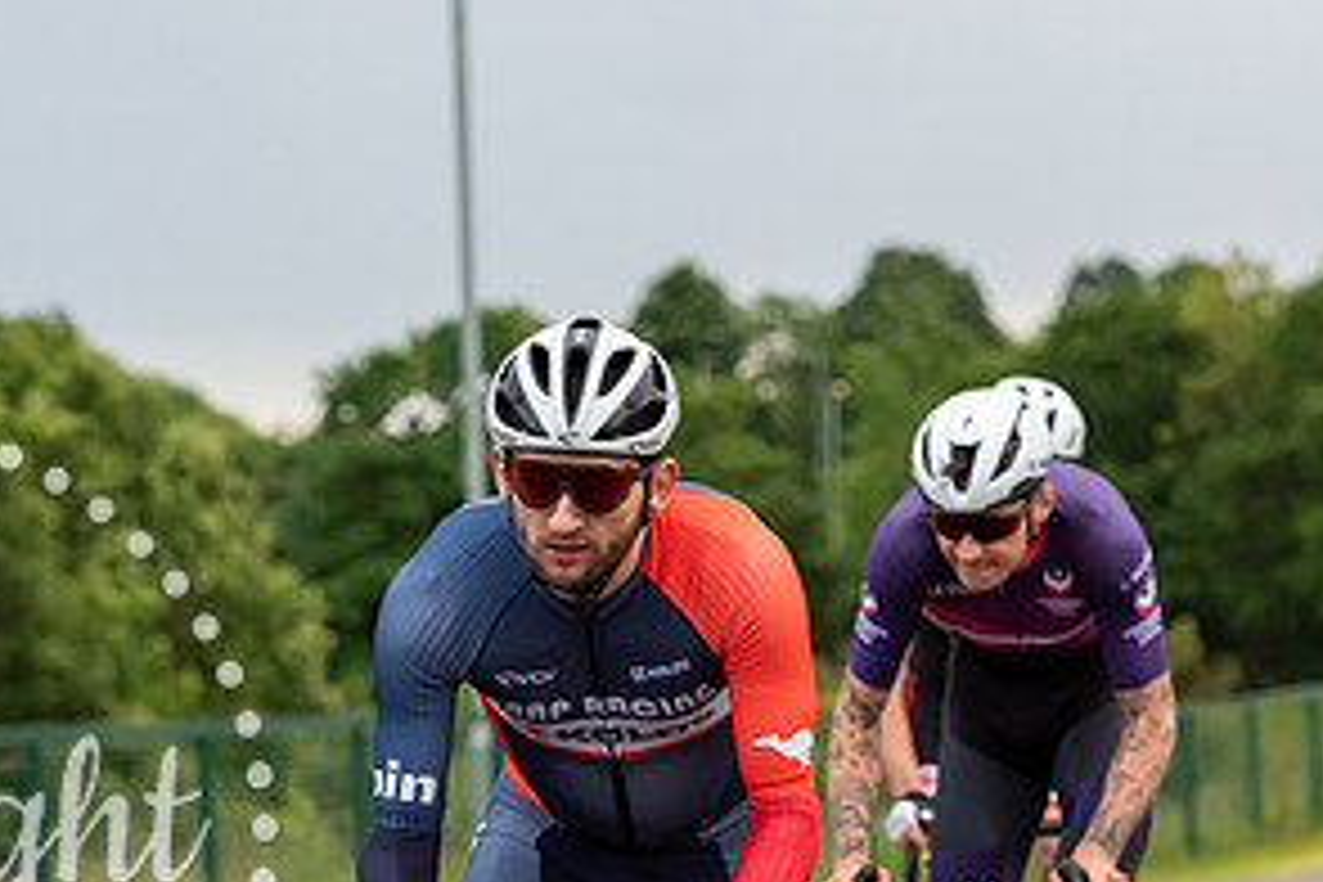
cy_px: 605
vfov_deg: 6.3
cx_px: 554
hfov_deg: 9.5
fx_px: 7974
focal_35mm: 217
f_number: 5
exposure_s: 1/800
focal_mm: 110
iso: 4500
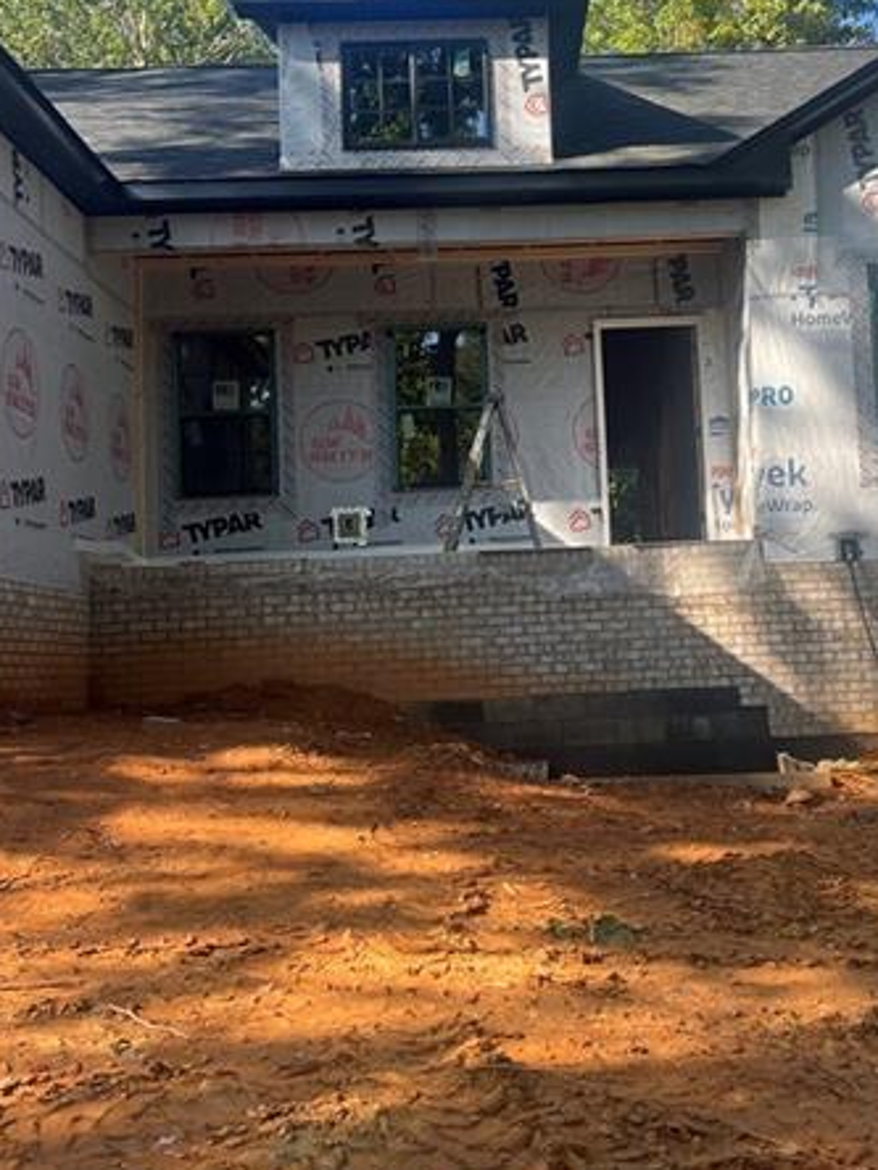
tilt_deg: +7.7
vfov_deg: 41.9
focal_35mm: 45
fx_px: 1522
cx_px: 606
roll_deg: +2.3
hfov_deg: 31.8
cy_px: 490
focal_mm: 5.7
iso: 50
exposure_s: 1/1209
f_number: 1.5
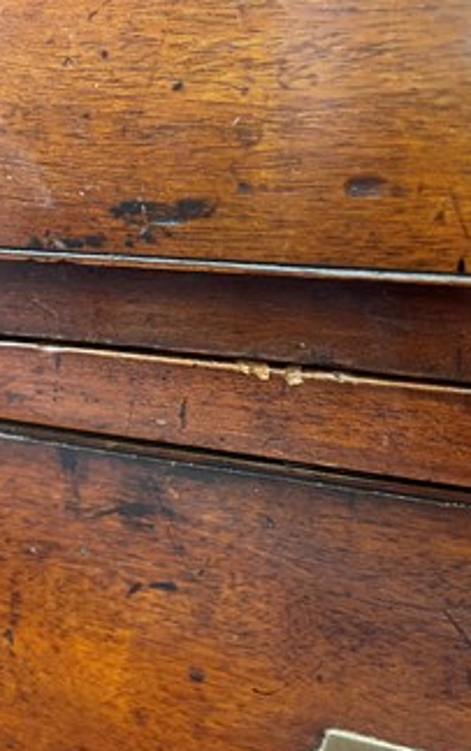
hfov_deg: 37.3
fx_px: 697
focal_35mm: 34
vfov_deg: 56.4
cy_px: 313
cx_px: 244
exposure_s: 1/25
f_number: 1.6
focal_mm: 5.1
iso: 500
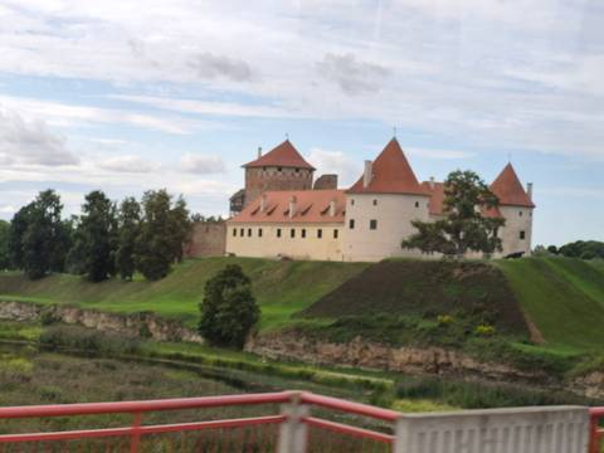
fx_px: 1204
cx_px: 302
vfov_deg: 21.3
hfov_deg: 28.2
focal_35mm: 69
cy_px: 226
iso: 40
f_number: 2.4
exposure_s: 1/120
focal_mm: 7
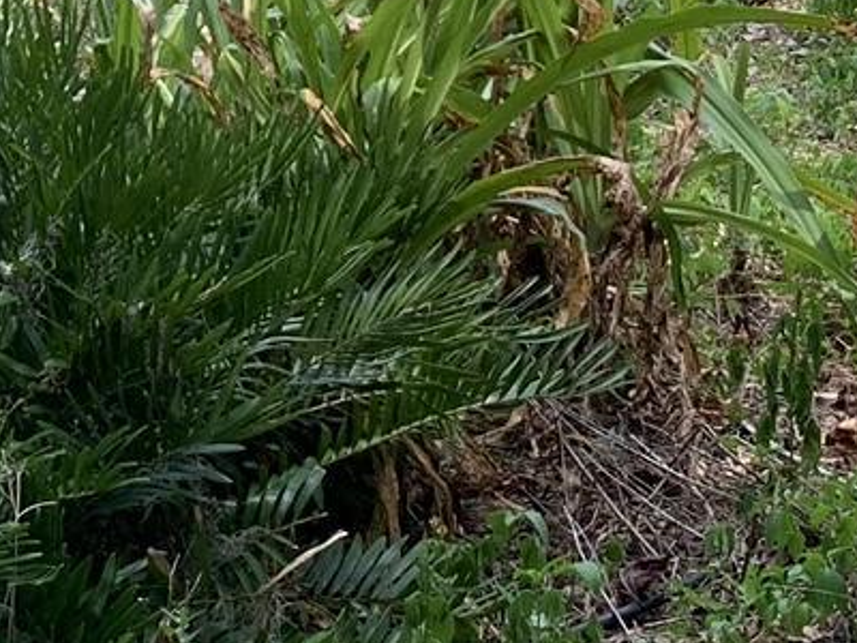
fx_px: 3293
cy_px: -574
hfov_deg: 14.7
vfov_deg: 10.4
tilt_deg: -0.7
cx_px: 99
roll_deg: -2.1
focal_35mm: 133
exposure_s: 1/388
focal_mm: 4.25
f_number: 1.8
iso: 25
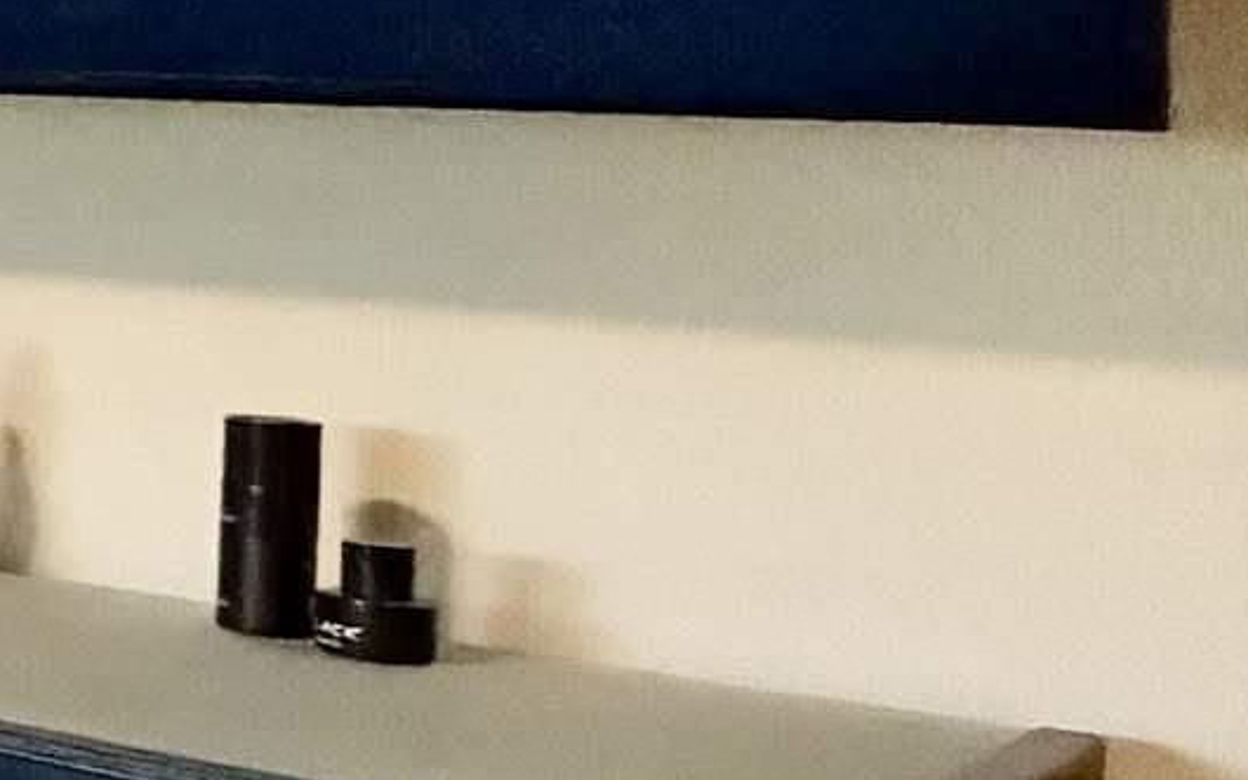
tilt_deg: -1.5
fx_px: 2924
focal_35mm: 86
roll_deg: -1.2
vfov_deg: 15.0
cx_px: -1999
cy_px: 52
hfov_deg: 13.6
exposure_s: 1/60
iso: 800
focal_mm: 2.22
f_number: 2.2
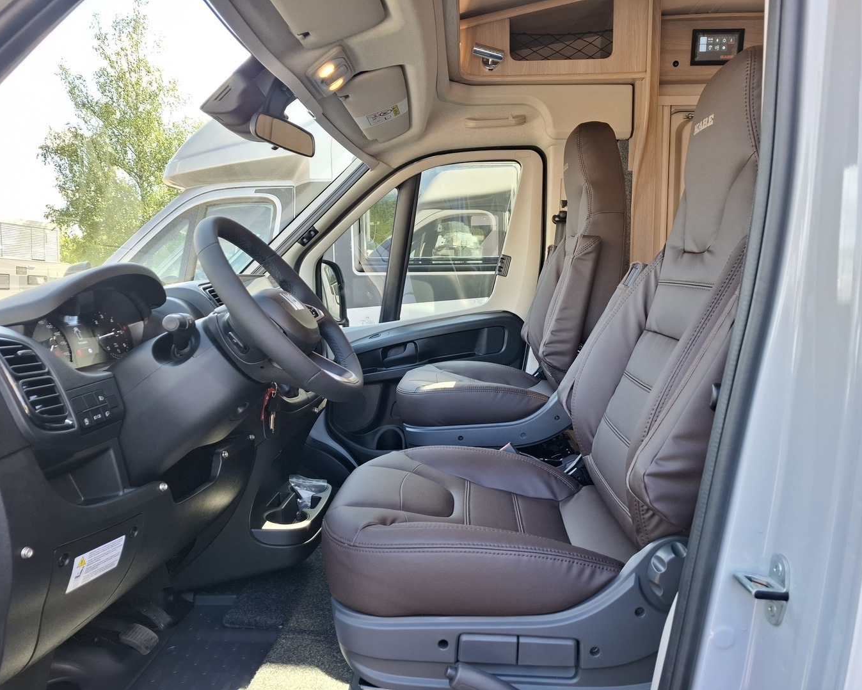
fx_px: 612
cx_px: 455
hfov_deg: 70.2
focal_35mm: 24
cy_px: 345
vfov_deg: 58.8
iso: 100
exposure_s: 1/100
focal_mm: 5.54
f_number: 1.8
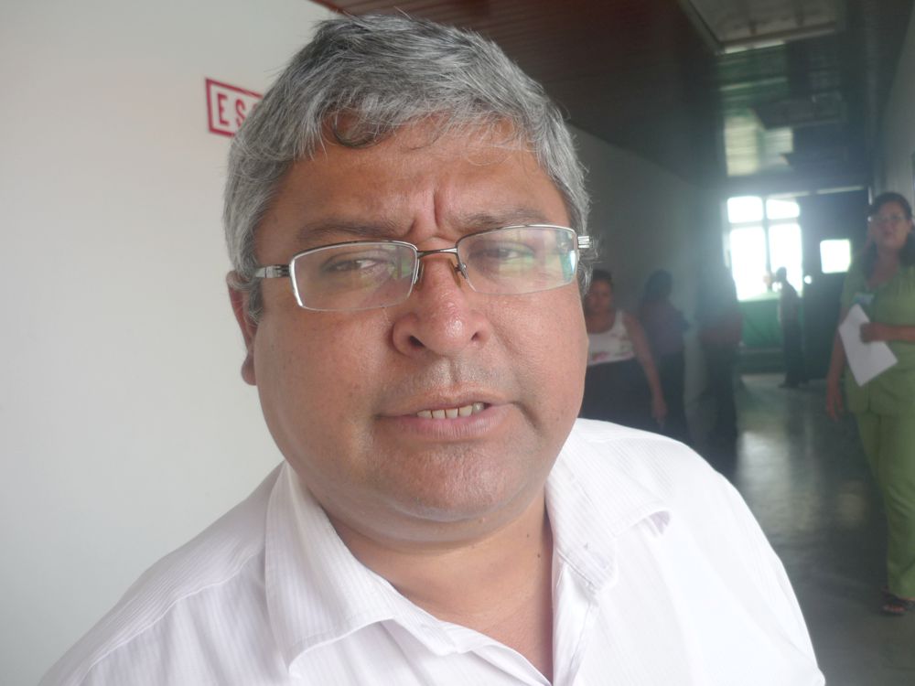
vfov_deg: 42.9
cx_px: 458
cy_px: 343
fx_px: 872
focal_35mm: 33
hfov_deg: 55.4
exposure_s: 1/50
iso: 100
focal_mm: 5.5
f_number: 2.8
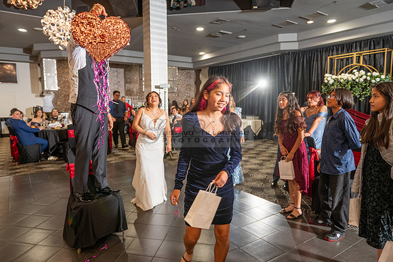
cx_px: 196
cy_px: 131
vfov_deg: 53.2
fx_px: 262
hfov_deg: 73.7
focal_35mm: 24
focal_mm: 24
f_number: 2.8
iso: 800
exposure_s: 1/125
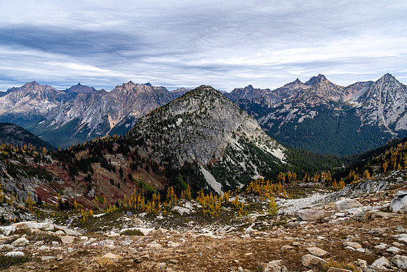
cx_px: 204
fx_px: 271
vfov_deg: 53.2
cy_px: 136
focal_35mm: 24
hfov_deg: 73.7
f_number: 8
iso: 100
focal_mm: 24
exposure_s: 1/320
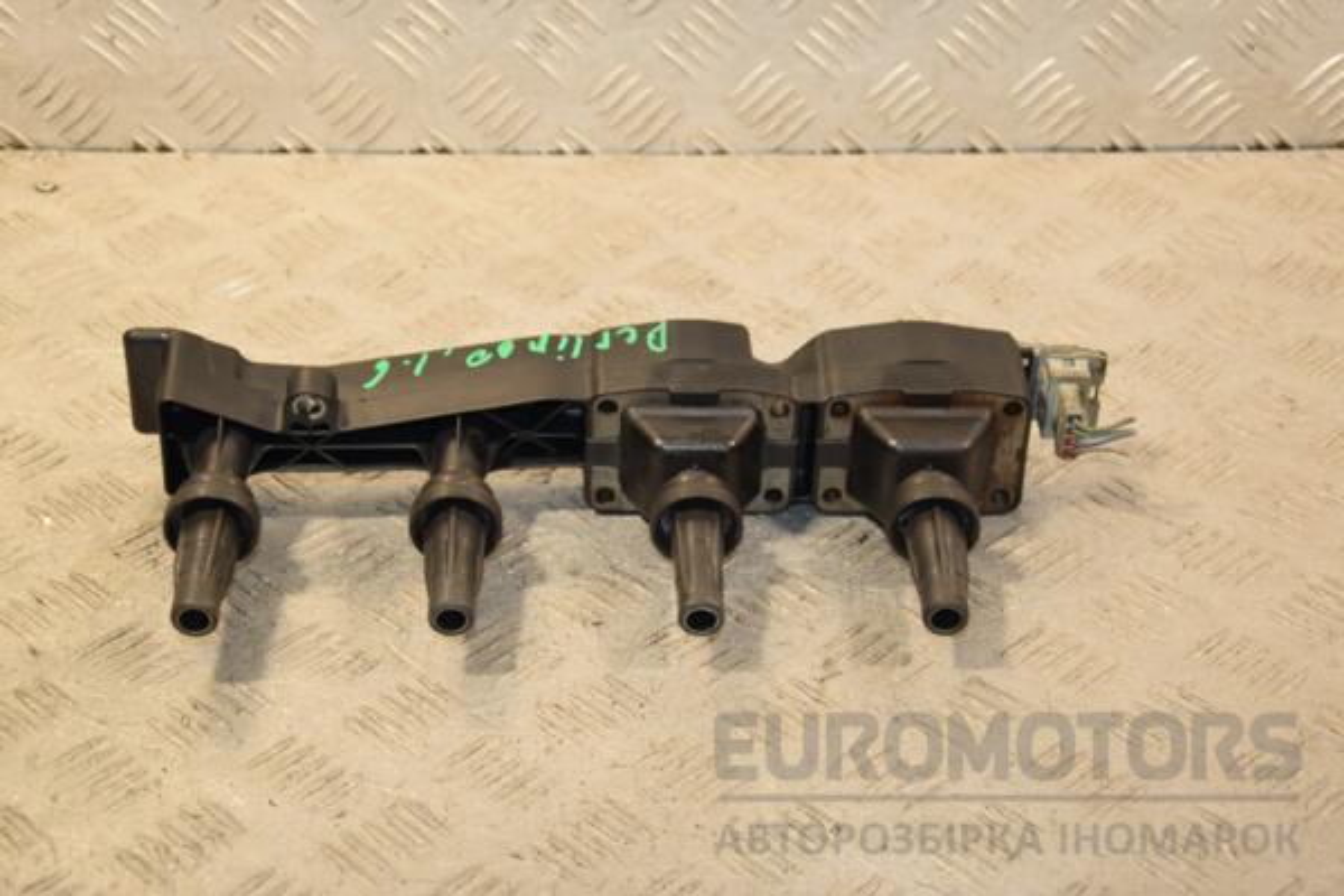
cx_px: 672
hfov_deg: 27.0
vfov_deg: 18.2
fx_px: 2800
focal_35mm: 75
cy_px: 448
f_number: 5.6
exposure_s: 1/200
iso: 800
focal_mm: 50
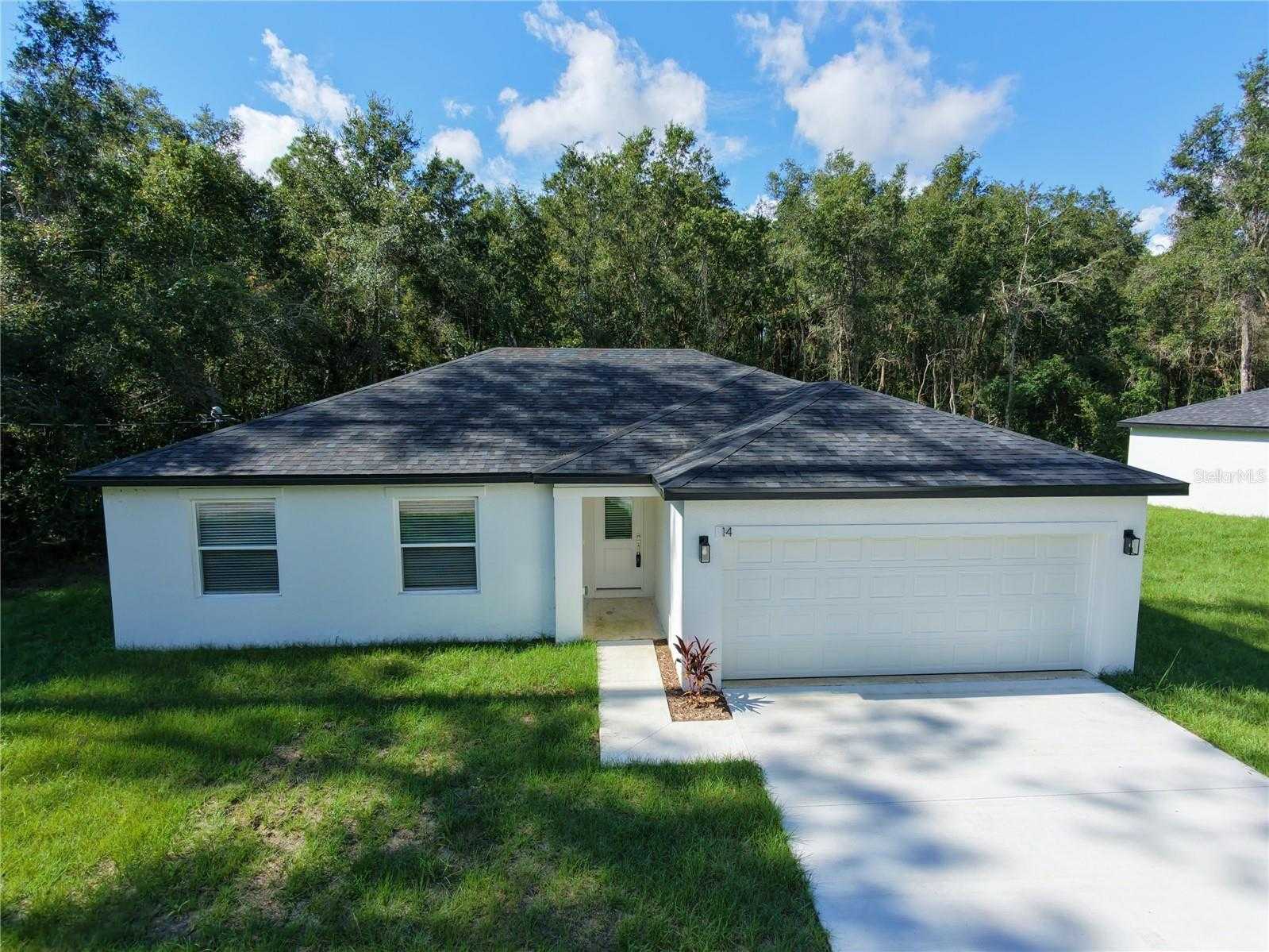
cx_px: 634
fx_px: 587
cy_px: 476
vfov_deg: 78.1
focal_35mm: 16
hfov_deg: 94.5
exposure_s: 1/500
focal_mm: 3.05
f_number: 2.2
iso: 100
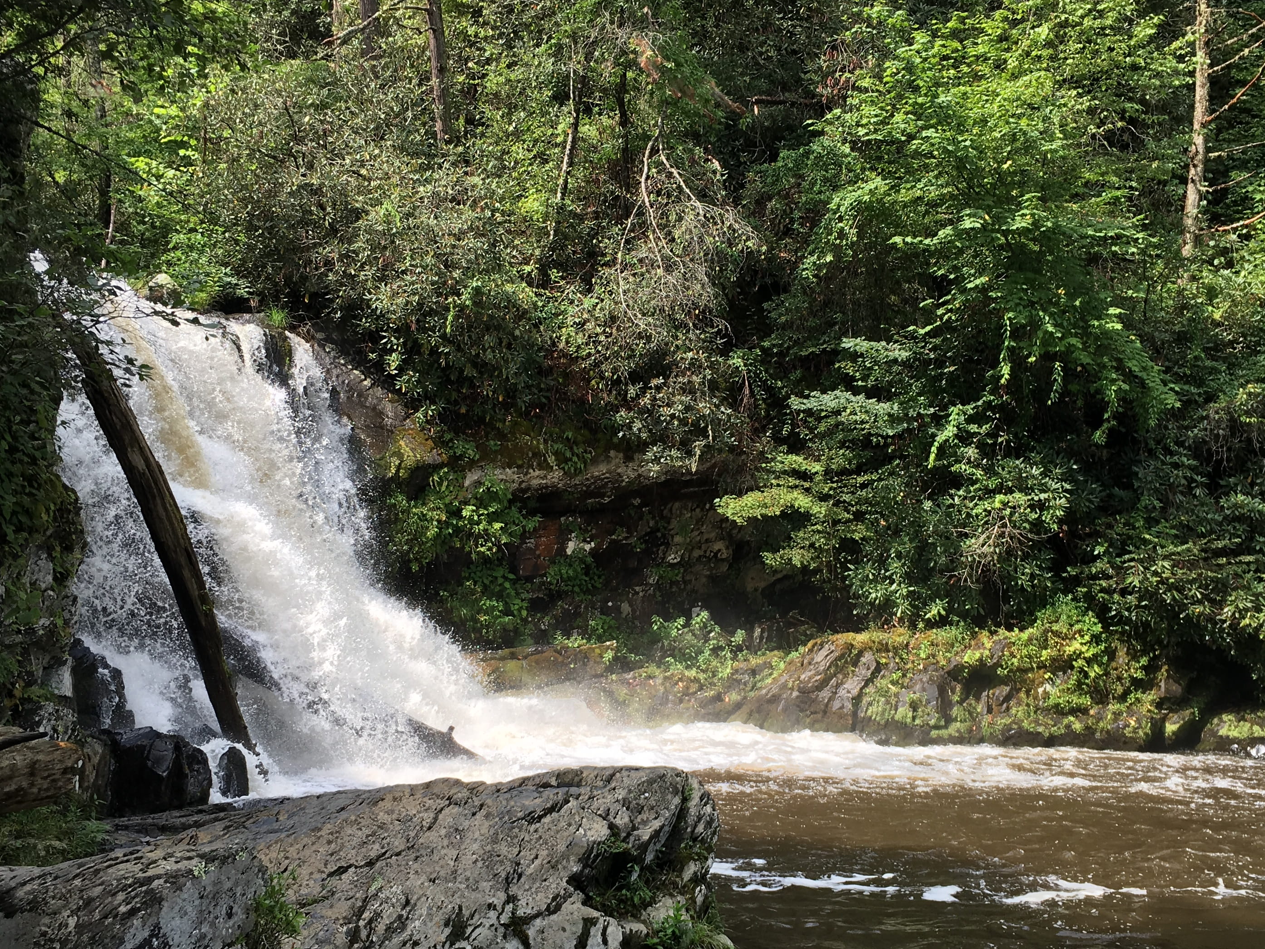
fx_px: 1535
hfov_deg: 44.8
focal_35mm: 42
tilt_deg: +8.2
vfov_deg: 34.3
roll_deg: -0.3
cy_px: 517
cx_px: 683
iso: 25
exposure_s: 1/519
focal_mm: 4.15
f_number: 2.2
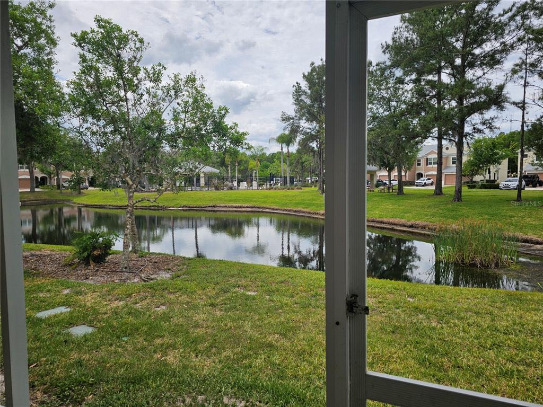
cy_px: 204
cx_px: 272
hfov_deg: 73.9
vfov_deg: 58.9
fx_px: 361
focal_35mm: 23
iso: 10
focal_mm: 6.3
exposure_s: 1/547
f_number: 1.7
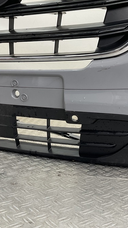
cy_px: 102
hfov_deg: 25.3
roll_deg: -0.7
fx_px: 284
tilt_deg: -7.1
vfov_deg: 43.7
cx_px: 42
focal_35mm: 47
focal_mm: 3
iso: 40
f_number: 1.8
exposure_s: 1/100
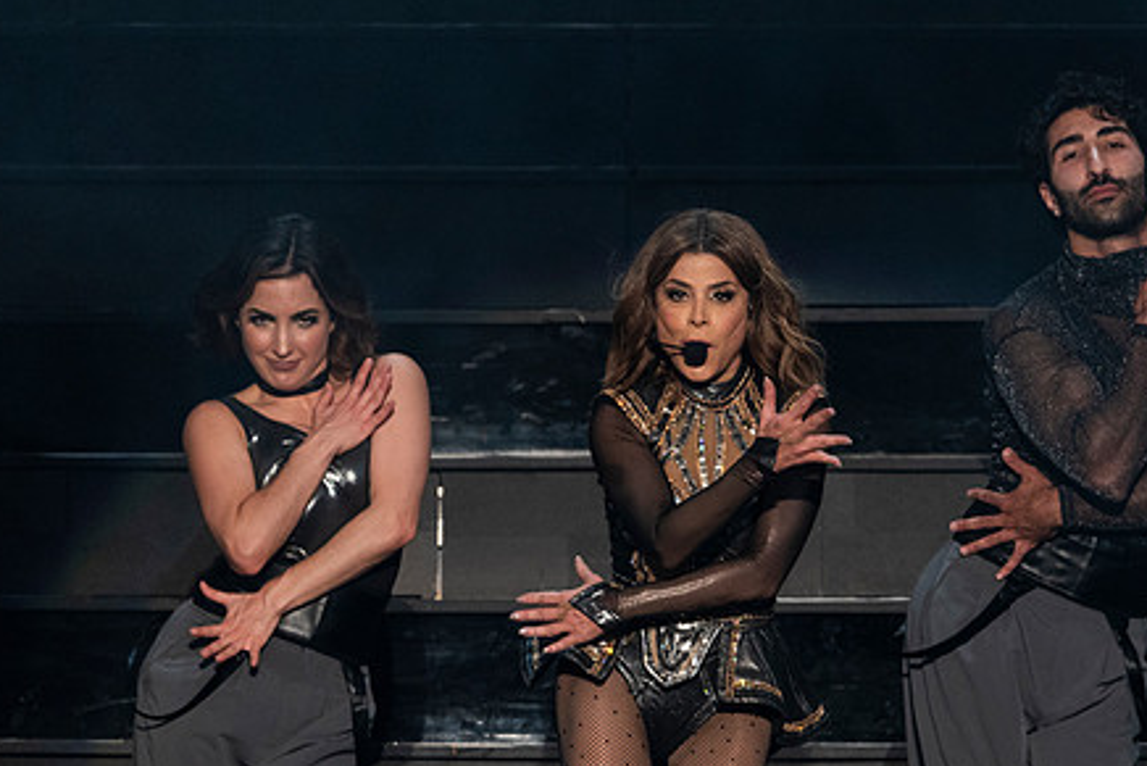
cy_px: 532
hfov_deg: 2.2
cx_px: 755
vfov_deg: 1.5
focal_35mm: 935
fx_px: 29798
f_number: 6.3
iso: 2000
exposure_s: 1/800
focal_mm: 600
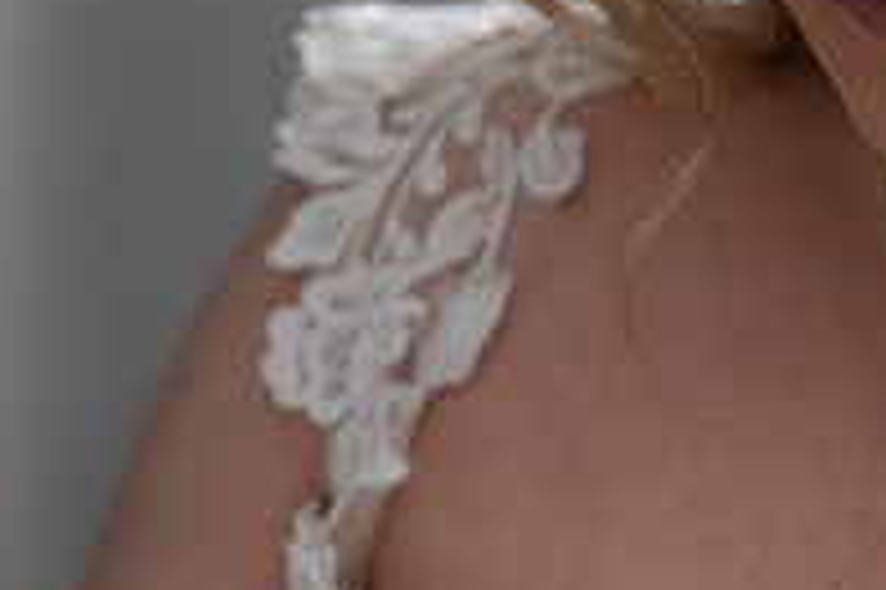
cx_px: 1030
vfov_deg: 5.5
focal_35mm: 250
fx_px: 6147
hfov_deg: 8.2
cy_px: -63
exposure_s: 1/800
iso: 1600
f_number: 4
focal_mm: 85
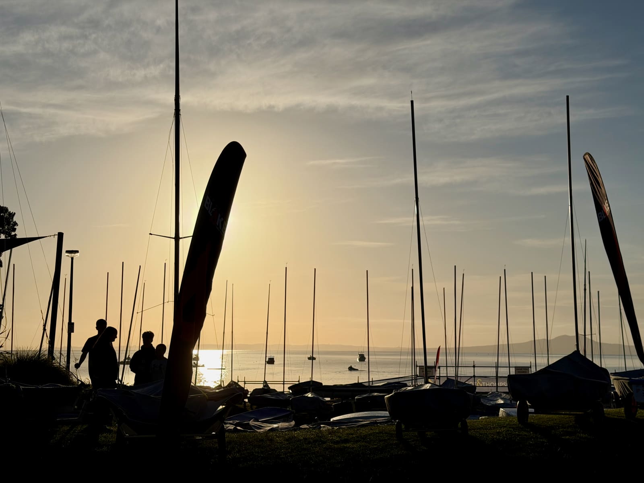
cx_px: 322
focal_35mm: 48
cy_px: 242
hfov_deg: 39.7
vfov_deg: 30.3
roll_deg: +0.1
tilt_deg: +6.0
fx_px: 893
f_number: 1.78
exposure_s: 1/43478
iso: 50
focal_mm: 6.76
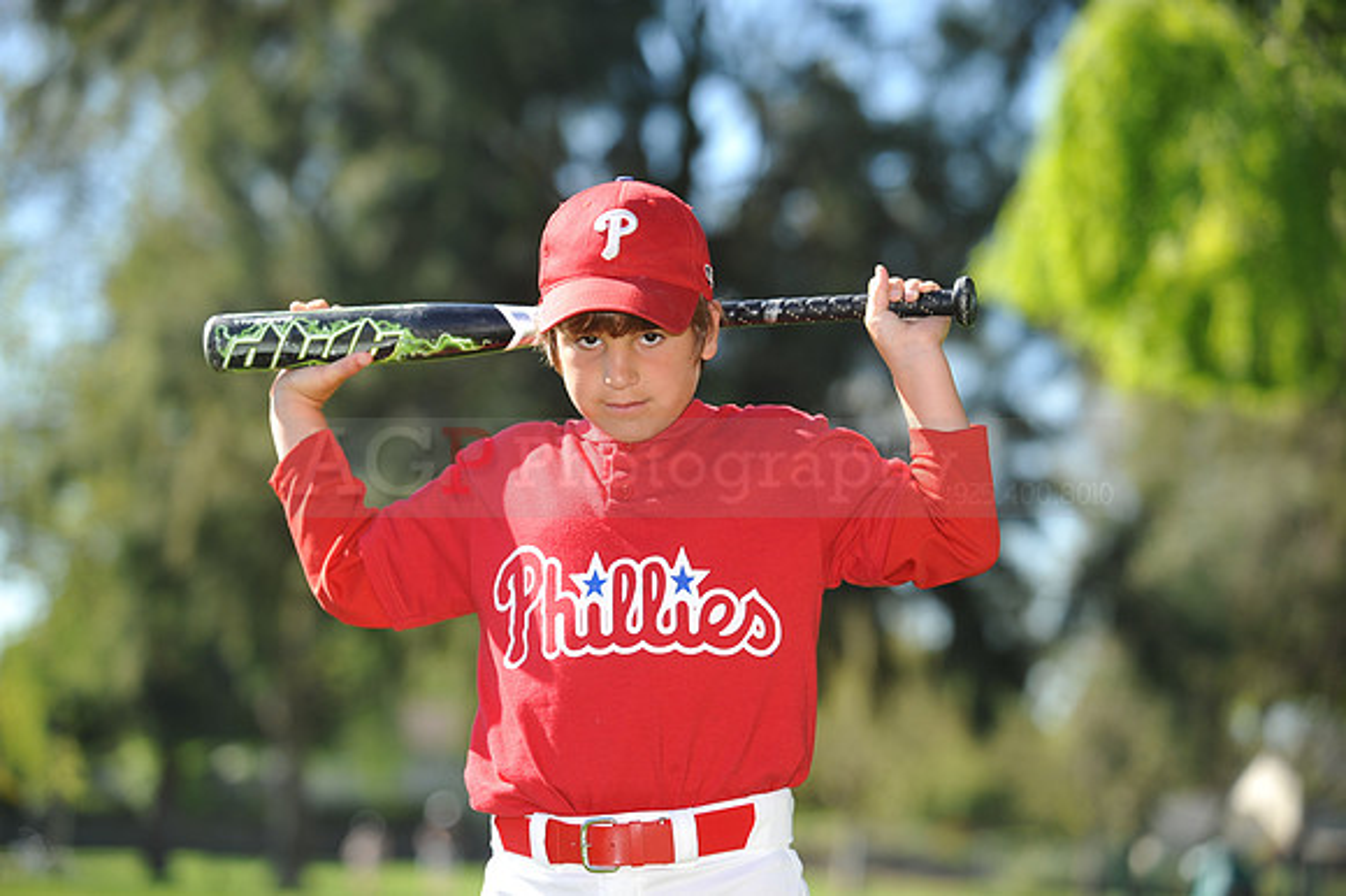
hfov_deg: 17.1
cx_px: 673
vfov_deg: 11.4
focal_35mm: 120
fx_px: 4484
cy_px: 448
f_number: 4
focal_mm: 120
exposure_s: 1/640
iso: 200
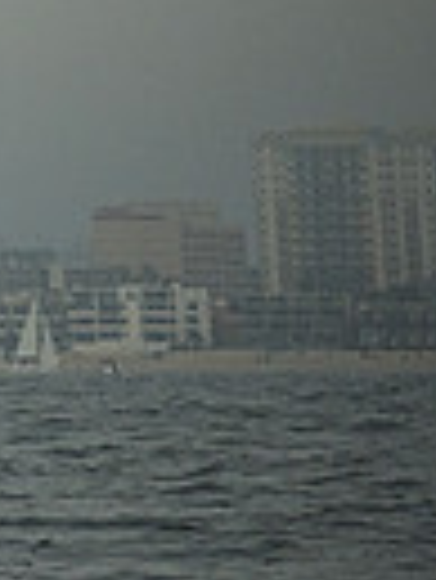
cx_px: -951
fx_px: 16431
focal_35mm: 980
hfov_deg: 1.5
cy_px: -123
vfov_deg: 2.0
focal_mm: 200
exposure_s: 1/5000
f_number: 6.3
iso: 400
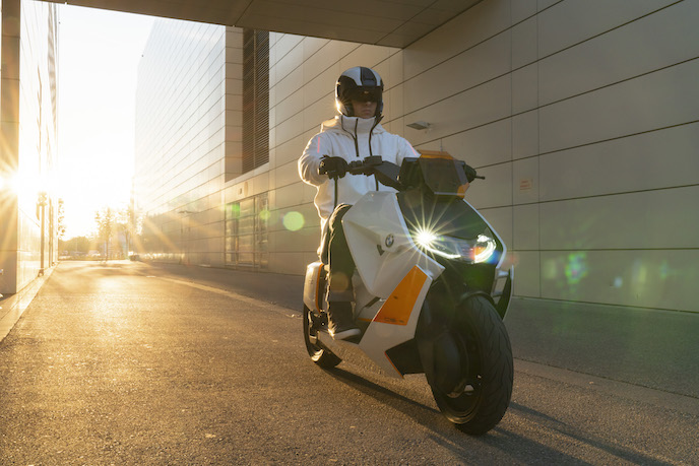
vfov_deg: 38.9
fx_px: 660
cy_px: 233
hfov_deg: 55.8
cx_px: 350
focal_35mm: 34
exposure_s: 1/50
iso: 320
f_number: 22
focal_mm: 34
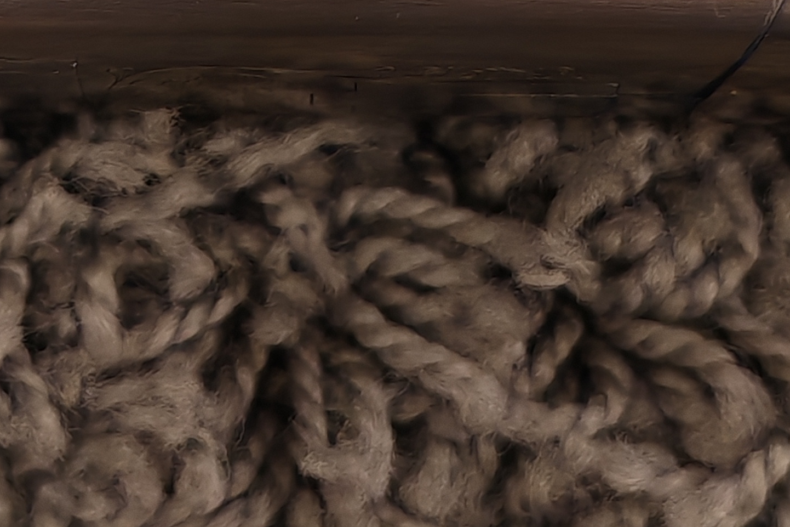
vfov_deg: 10.4
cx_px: 129
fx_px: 2852
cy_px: -119
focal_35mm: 130
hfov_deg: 15.6
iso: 400
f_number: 1.4
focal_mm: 6.83
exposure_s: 1/33
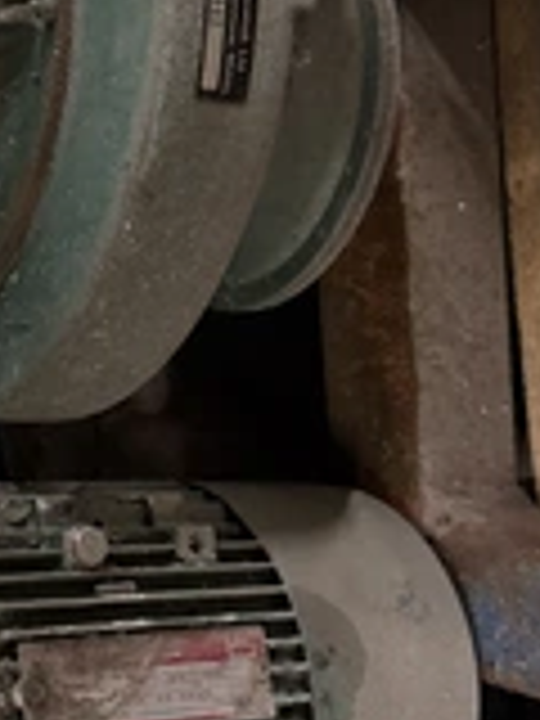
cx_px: 50
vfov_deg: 32.2
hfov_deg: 23.7
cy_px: 342
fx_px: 1248
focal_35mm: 60
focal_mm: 6.76
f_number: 1.78
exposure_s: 1/17
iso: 2500
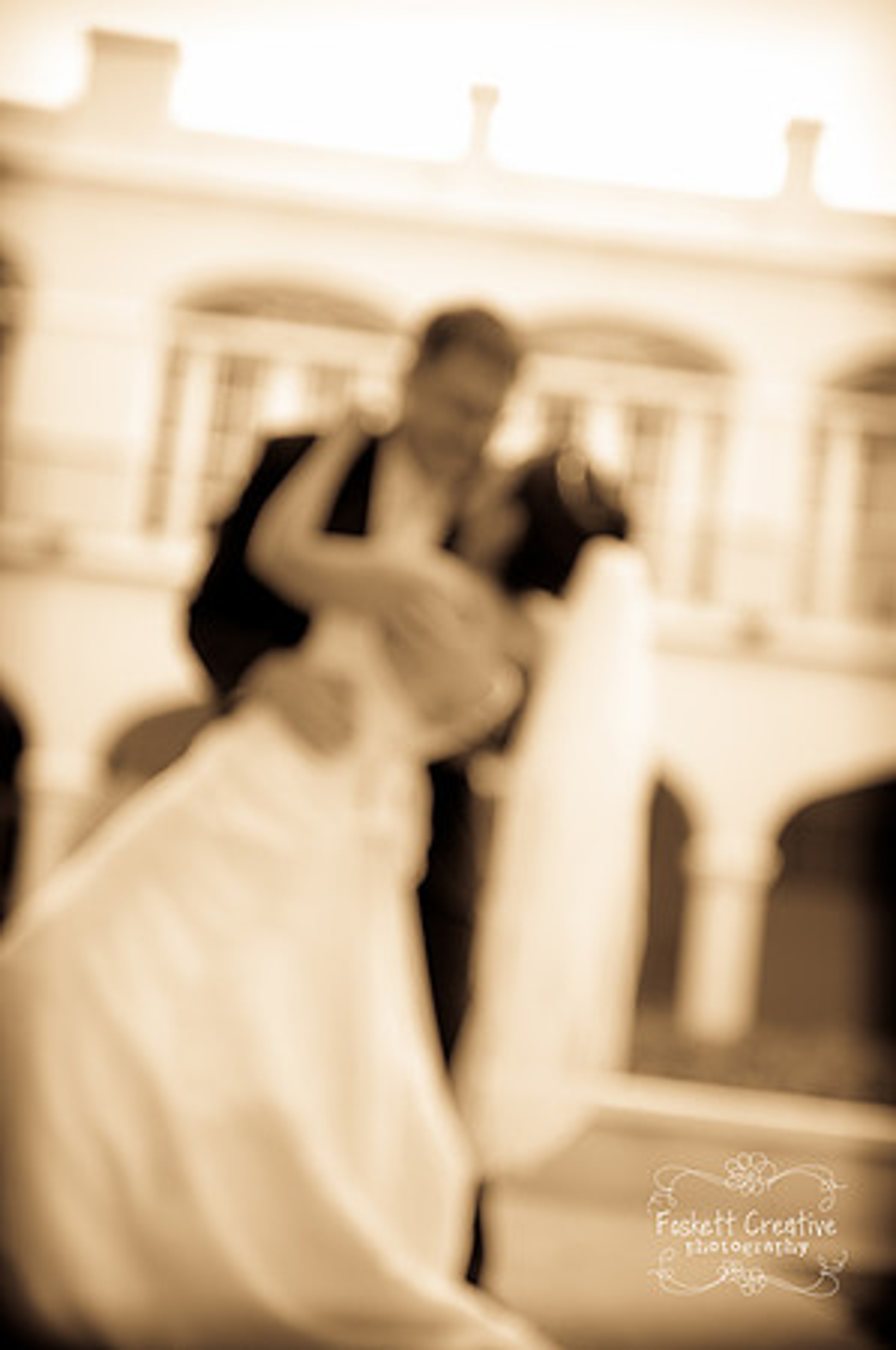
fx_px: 2320
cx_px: 448
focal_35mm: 62
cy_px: 675
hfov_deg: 21.9
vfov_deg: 32.4
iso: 200
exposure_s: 1/320
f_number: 2.8
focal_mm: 62
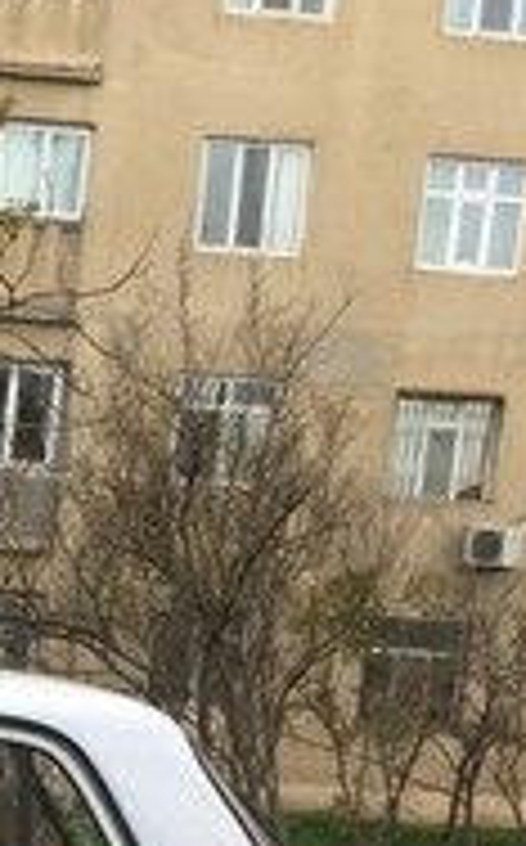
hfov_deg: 11.1
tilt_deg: -9.2
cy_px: 1019
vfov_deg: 18.3
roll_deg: -2.9
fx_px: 2485
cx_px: -463
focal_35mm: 108
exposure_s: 1/120
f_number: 2.2
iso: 32
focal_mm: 4.15
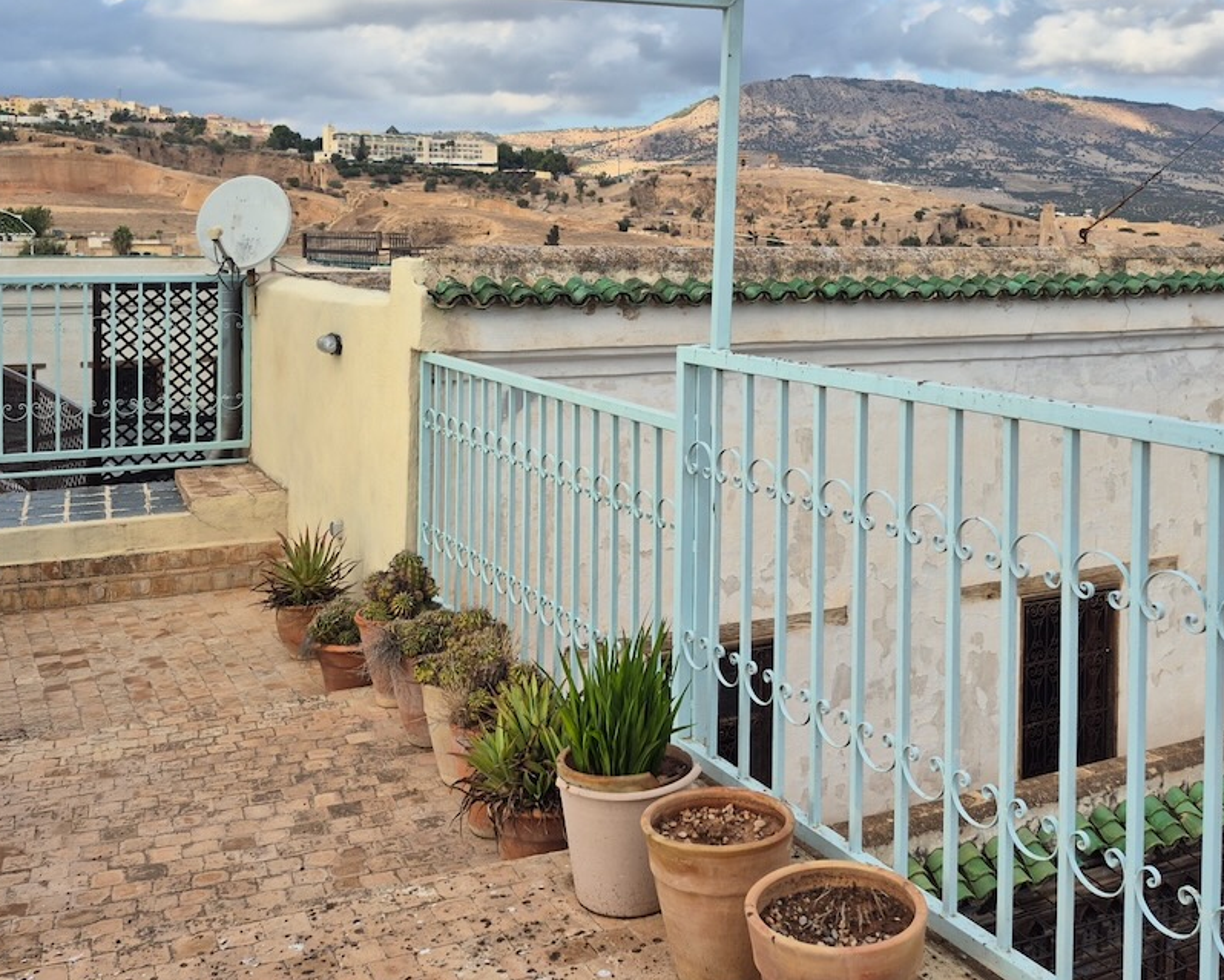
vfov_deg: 40.4
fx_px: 1305
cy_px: 282
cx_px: 641
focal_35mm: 36
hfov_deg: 50.2
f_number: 1.8
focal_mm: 5.4
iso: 25
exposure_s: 1/1220
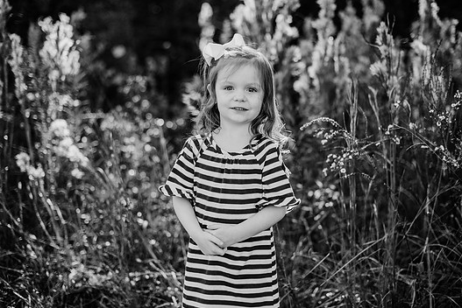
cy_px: 140
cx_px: 246
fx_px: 706
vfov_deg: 24.6
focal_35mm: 55
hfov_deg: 36.2
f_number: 2
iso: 200
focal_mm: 50
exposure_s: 1/1000
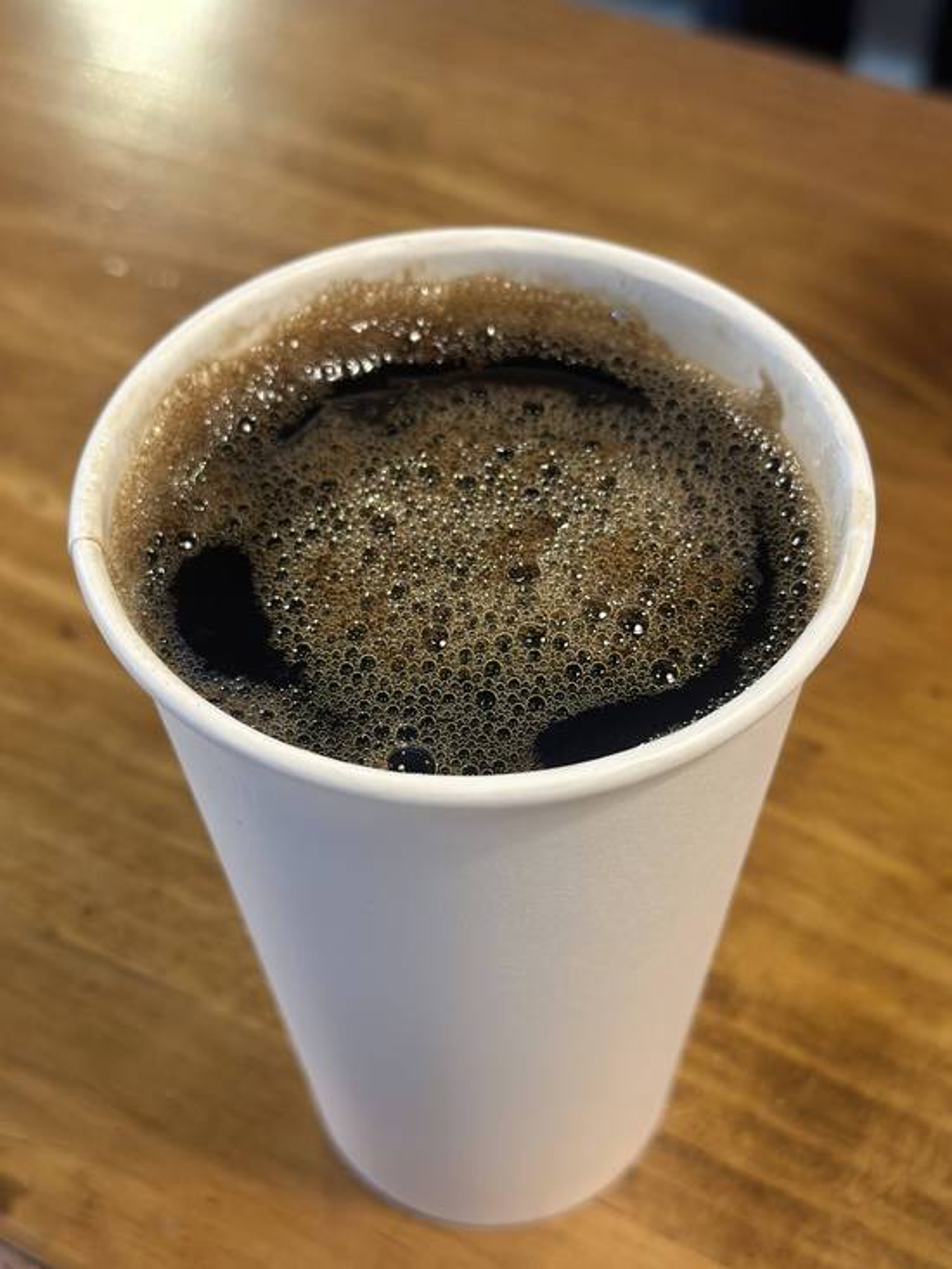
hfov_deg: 30.3
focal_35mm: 48
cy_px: 634
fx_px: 1760
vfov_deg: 39.7
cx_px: 476
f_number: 1.78
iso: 320
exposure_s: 1/40
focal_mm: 6.86
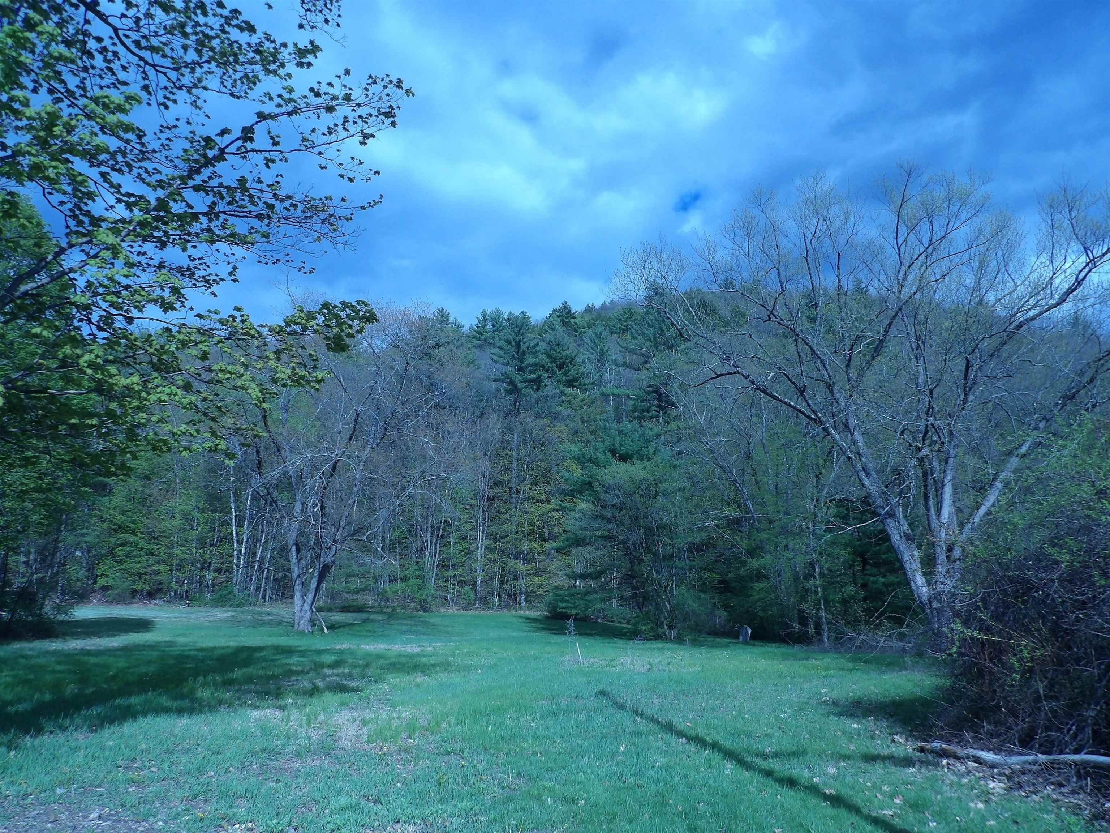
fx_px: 770
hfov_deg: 71.6
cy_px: 416
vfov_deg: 56.8
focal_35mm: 24
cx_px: 555
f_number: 2.8
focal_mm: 4.3
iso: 100
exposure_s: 1/1399
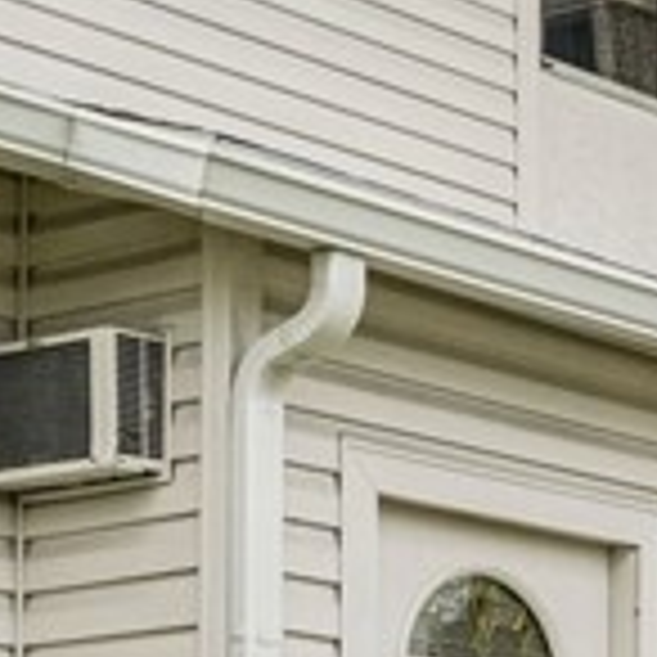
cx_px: 1170
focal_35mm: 152
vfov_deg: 11.0
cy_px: 1033
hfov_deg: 10.8
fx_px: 3264
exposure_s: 1/800
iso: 400
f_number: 8
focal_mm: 24
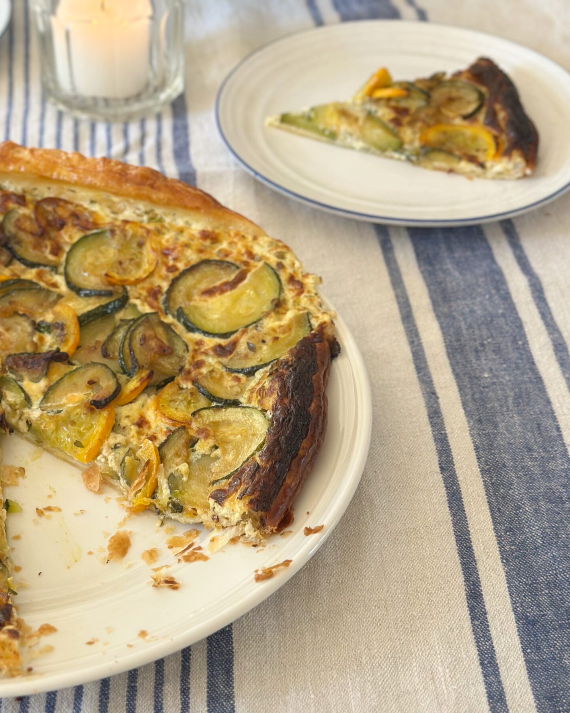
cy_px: 214
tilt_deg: -36.0
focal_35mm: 67
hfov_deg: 22.7
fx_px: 1413
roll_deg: +0.2
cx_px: 196
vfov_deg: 28.0
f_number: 1.78
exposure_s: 1/145
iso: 100
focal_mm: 6.86
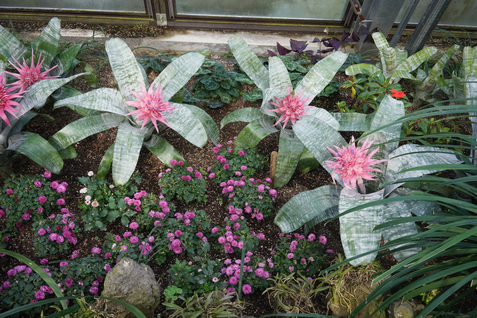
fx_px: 464
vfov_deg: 37.9
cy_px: 159
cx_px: 238
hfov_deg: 54.4
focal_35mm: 35
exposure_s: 1/100
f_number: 14
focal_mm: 35
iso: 1250
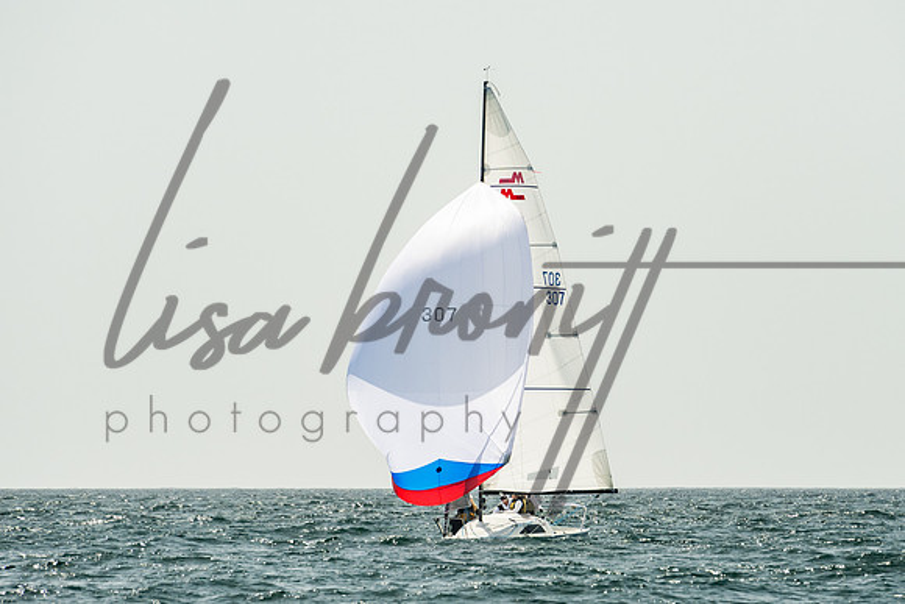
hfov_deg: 6.1
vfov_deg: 4.1
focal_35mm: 337
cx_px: 511
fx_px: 8485
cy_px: 303
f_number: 6.3
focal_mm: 200
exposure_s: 1/1250
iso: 320
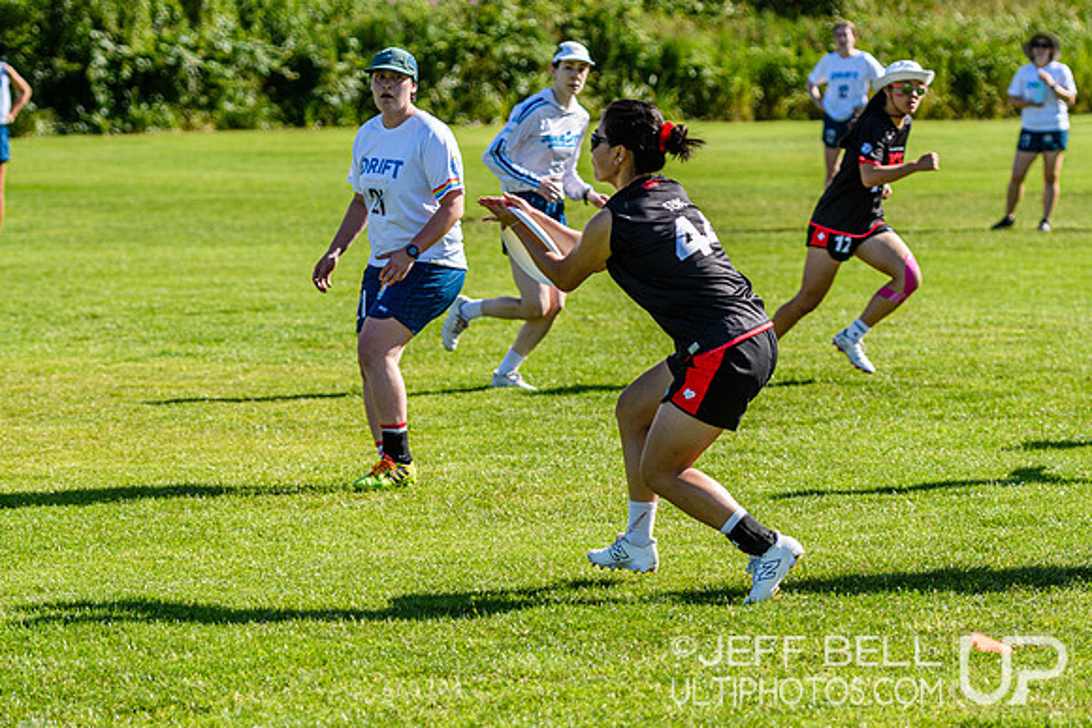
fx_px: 5321
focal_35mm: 175
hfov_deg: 11.7
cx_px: 632
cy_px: 379
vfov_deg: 7.8
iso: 200
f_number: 3.2
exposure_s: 1/1600
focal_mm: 98
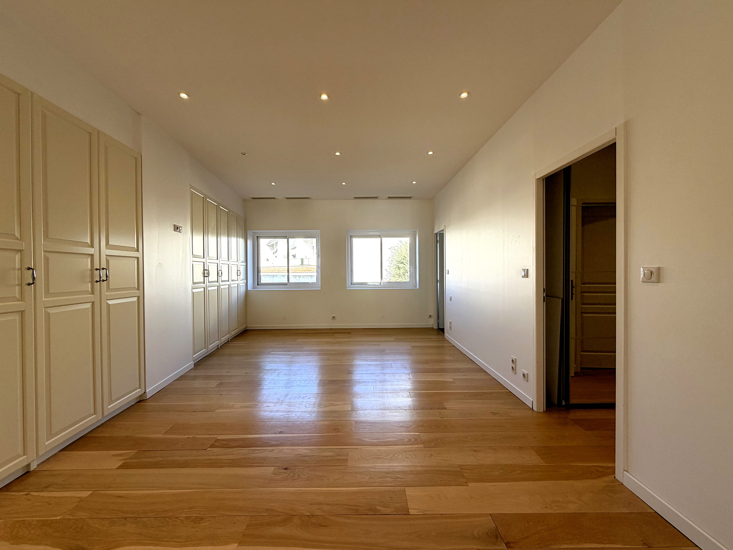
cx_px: 366
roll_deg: +0.8
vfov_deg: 85.7
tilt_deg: -0.9
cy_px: 275
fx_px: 296
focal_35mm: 14
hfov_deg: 102.1
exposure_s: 1/123
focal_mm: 2.22
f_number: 2.2
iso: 64
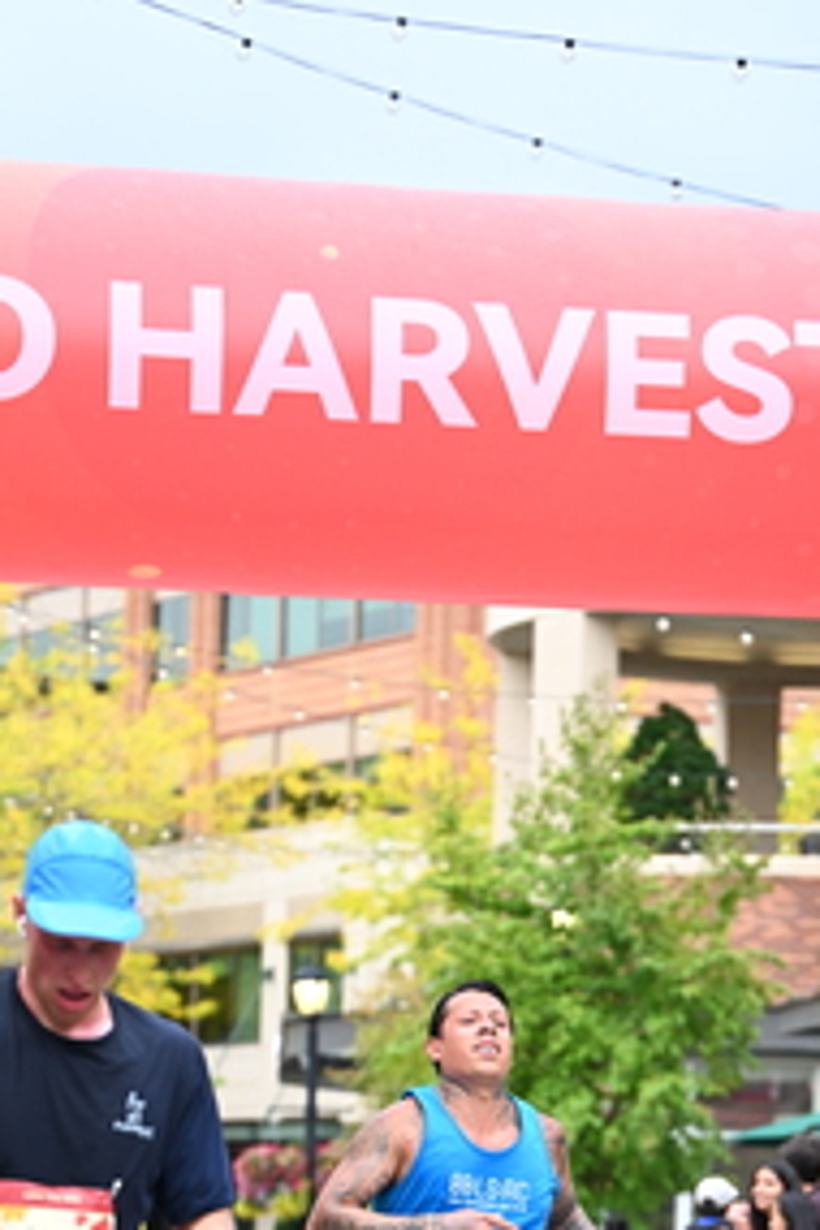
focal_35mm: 135
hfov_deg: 10.1
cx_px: 619
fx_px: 4612
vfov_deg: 15.0
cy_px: 1183
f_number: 2.8
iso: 1000
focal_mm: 70
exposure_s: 1/2000
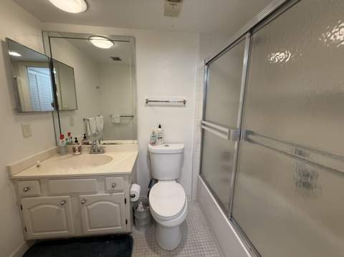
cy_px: 128
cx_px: 172
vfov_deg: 85.6
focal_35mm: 14
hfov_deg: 102.1
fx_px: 139
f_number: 2.2
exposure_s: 1/120
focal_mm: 2.22
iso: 200
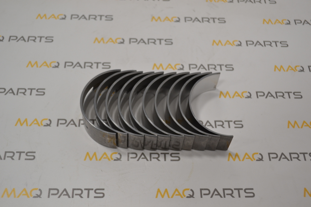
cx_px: 156
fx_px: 389
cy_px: 104
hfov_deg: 43.6
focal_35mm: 45
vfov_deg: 29.9
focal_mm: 30
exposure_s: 1/20
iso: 400
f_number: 4.5
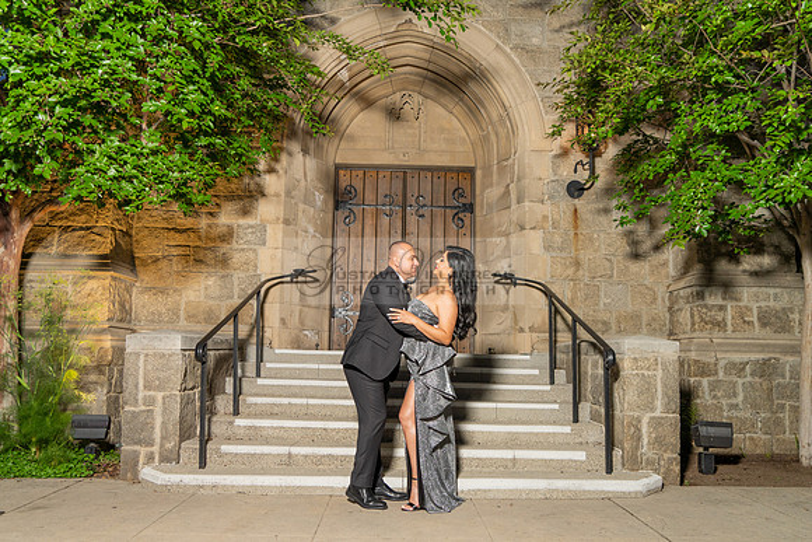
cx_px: 403
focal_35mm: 28
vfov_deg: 47.0
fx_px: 622
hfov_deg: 66.3
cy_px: 296
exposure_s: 1/200
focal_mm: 24
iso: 400
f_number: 4
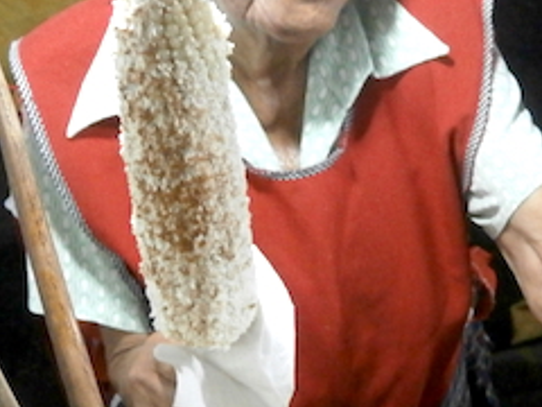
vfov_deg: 22.3
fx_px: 1018
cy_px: 312
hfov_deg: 29.5
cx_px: 384
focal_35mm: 65
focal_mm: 4.7
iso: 800
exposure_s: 1/50
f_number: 2.8
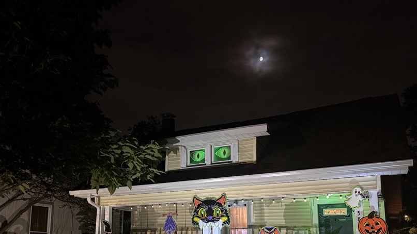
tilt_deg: +9.2
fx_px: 387
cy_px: 188
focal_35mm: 35
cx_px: 151
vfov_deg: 32.8
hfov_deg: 55.8
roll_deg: -1.6
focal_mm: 6.76
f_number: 1.78
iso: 1000
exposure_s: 1/30
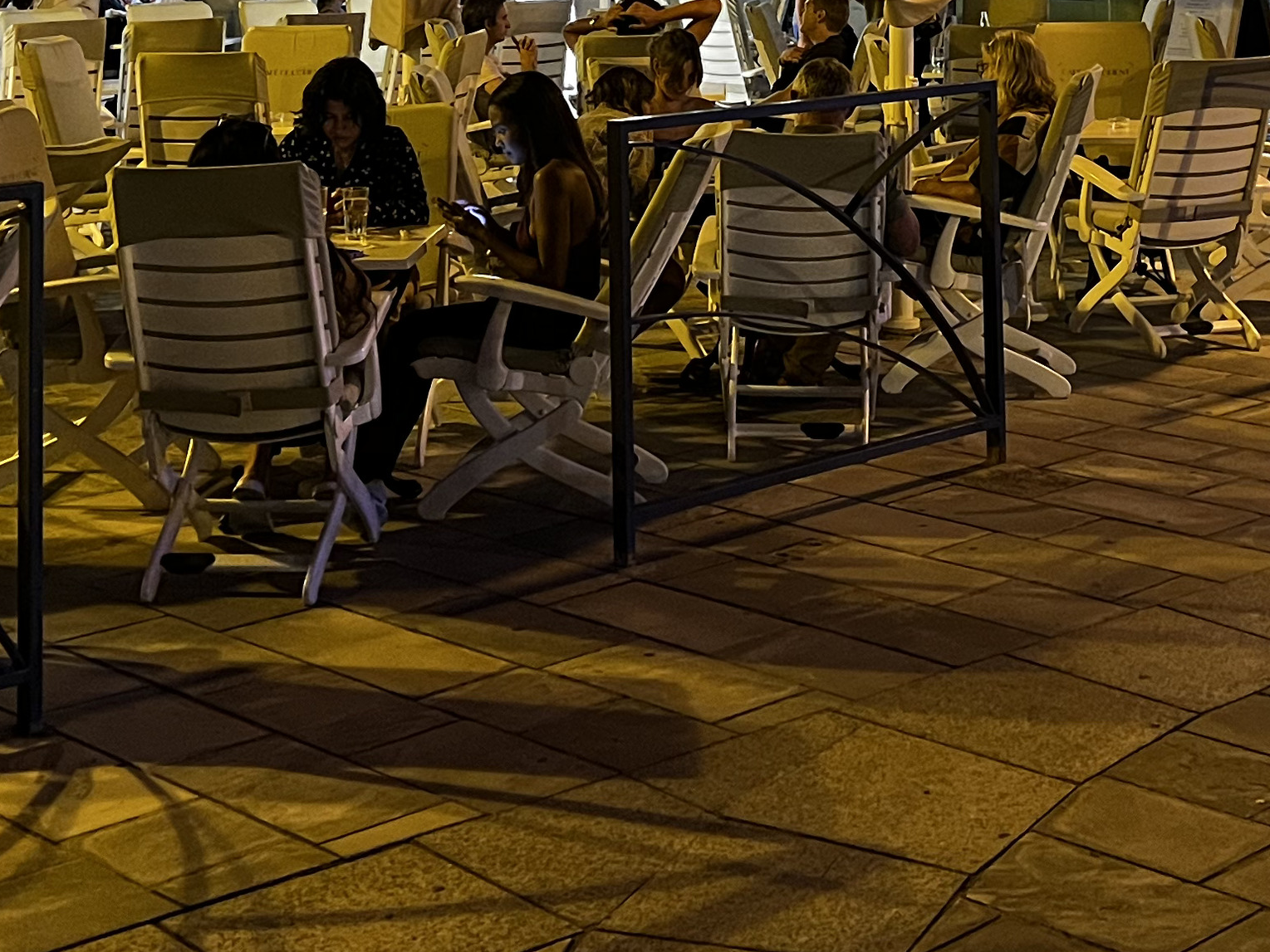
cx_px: 725
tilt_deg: +2.3
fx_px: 2495
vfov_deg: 20.3
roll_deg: -0.1
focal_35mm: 68
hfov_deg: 28.5
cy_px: -173
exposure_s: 1/33
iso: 500
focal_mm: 5.7
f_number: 1.5
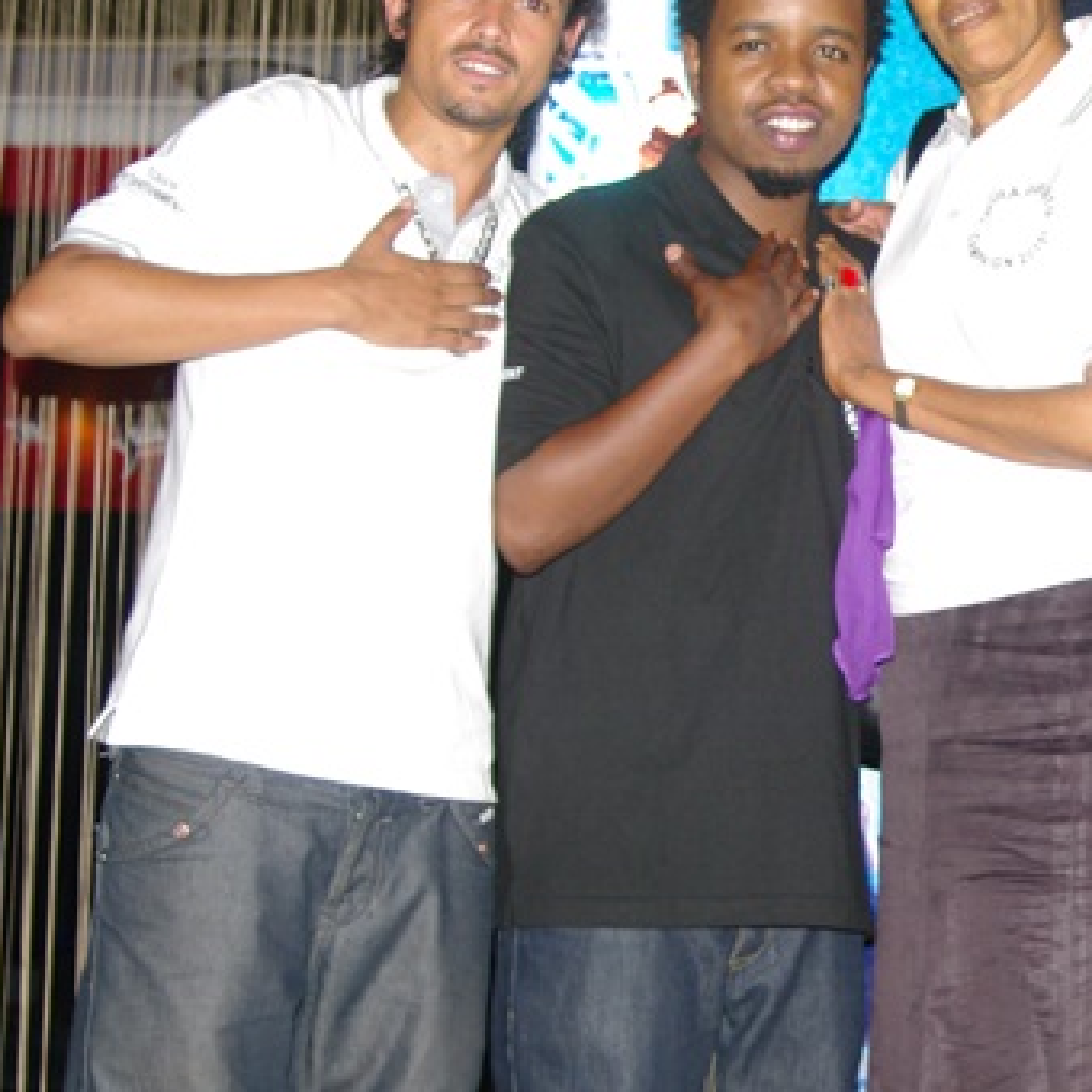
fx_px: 2998
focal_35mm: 84
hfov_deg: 19.8
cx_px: 1198
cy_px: 617
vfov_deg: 20.6
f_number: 3.5
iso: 400
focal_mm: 28
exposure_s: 1/45
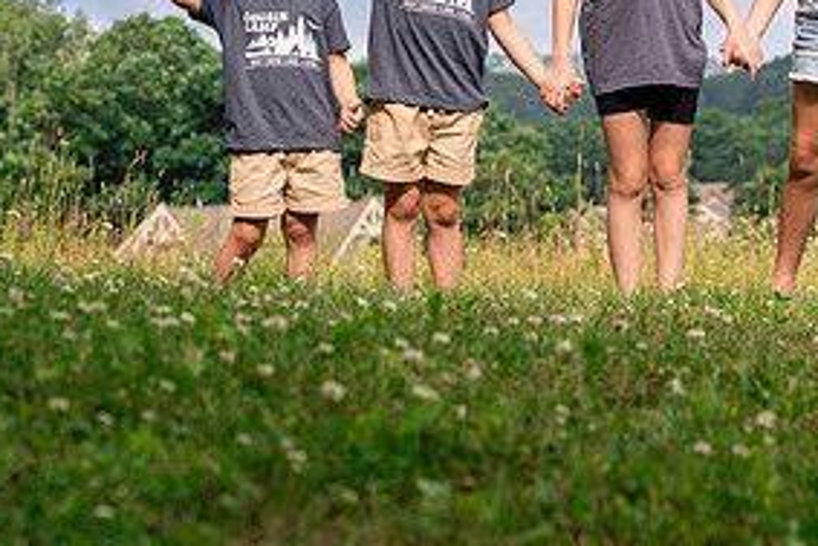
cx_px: 662
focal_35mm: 174
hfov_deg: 11.8
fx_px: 3956
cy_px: -4
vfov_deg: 7.9
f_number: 5.6
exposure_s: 1/1600
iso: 400
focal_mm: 85
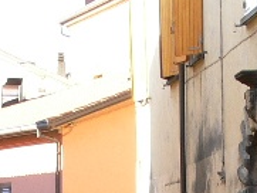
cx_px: 112
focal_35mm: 198
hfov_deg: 10.0
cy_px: 475
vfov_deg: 7.0
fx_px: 1471
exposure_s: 1/60
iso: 80
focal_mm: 7.4
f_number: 4
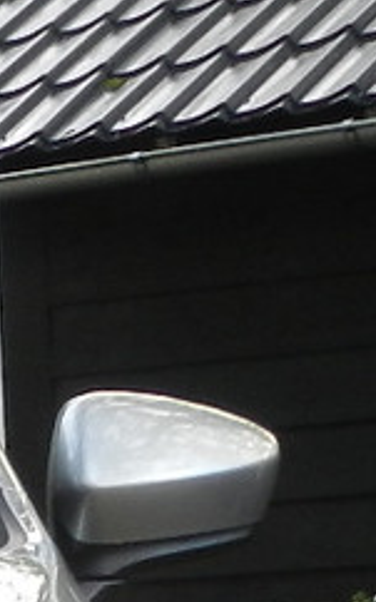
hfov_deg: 4.3
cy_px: 1092
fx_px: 4760
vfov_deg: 7.0
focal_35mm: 290
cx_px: -839
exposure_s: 1/80
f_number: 4.2
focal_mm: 8.1
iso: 160
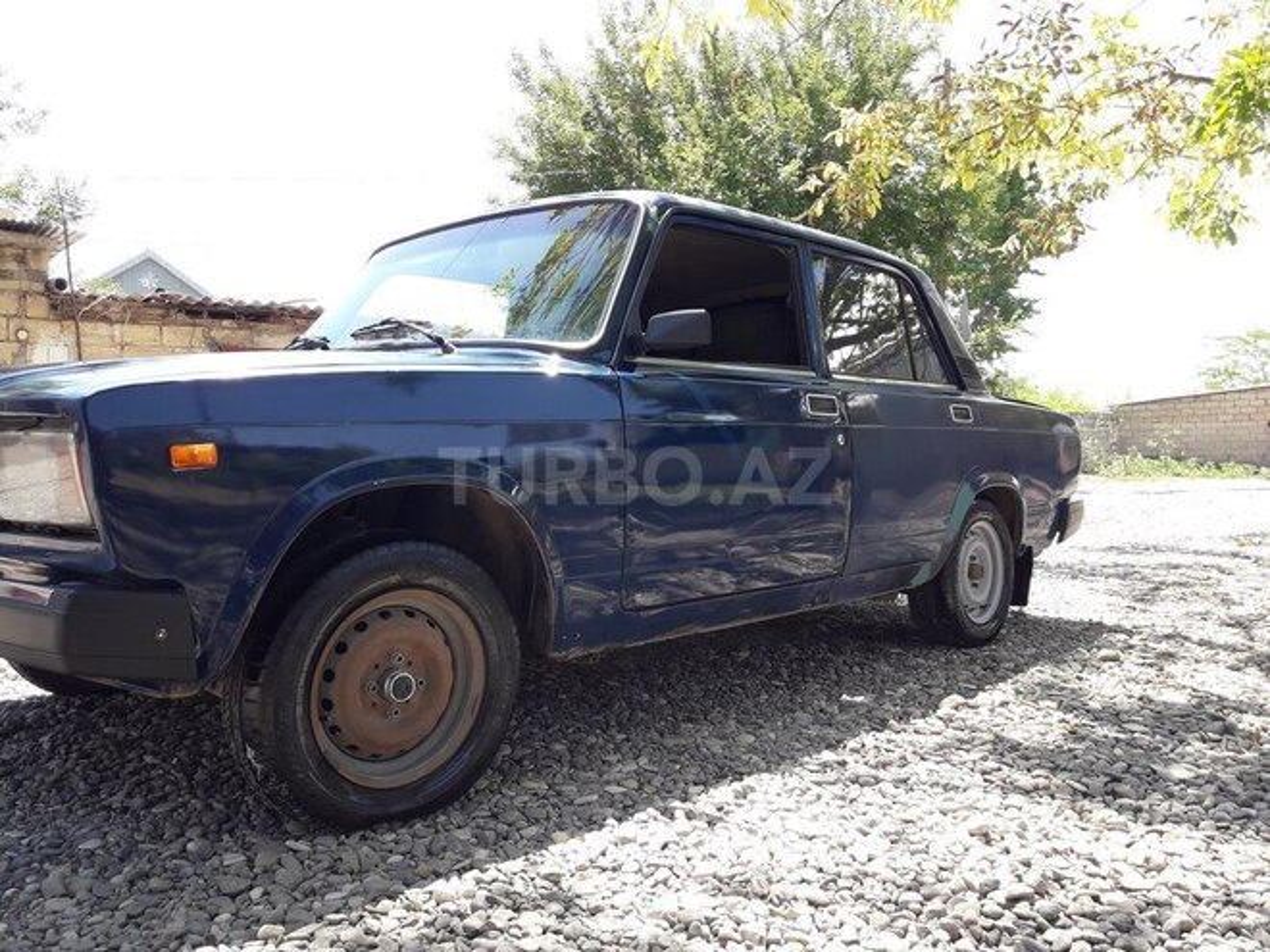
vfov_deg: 49.7
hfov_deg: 63.4
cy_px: 476
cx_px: 635
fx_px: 1027
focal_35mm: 28
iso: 40
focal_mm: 3.7
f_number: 1.9
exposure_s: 1/285
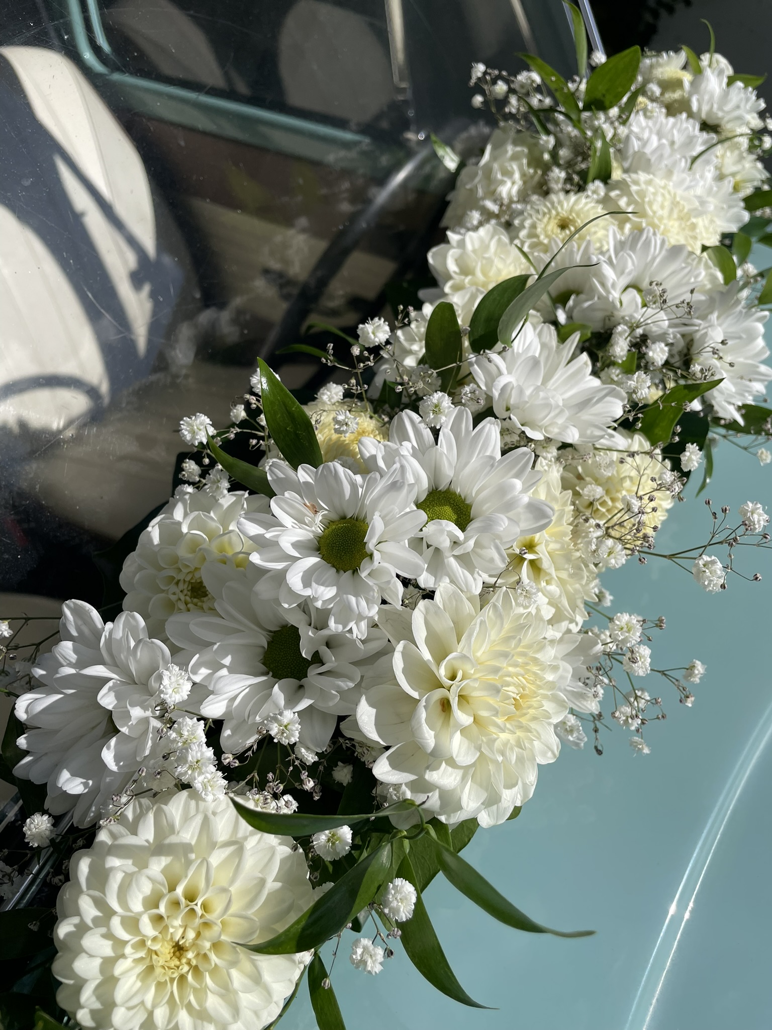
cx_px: 386
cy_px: 515
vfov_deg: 67.3
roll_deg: -6.7
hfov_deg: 53.1
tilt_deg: -39.4
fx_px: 773
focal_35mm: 26
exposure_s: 1/8403
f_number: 1.6
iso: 32
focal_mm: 4.2
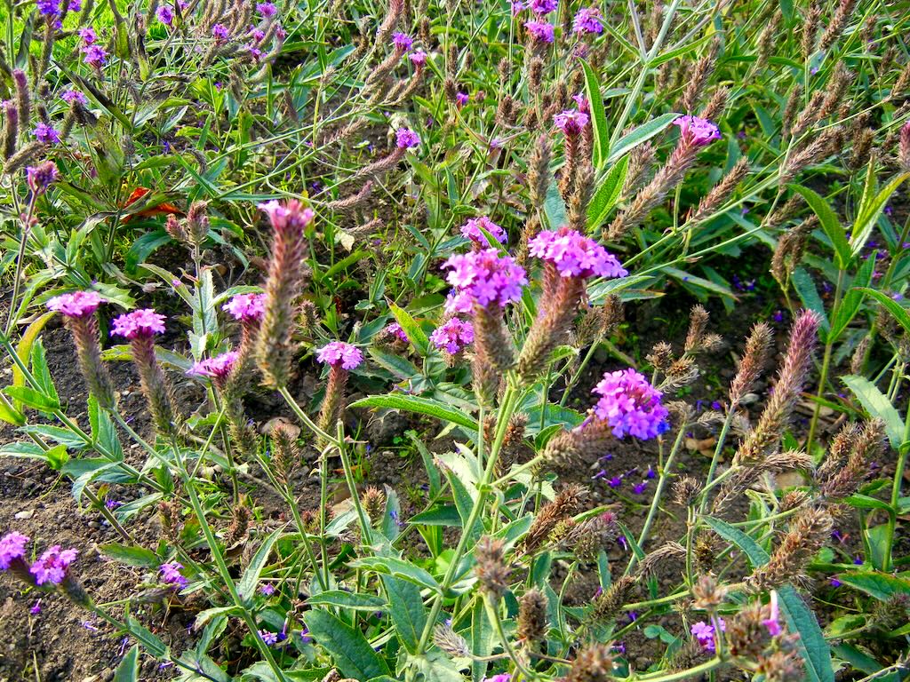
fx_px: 789
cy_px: 341
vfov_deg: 46.8
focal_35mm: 30
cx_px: 455
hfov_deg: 60.0
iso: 160
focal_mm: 5.4
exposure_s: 1/135
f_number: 3.5
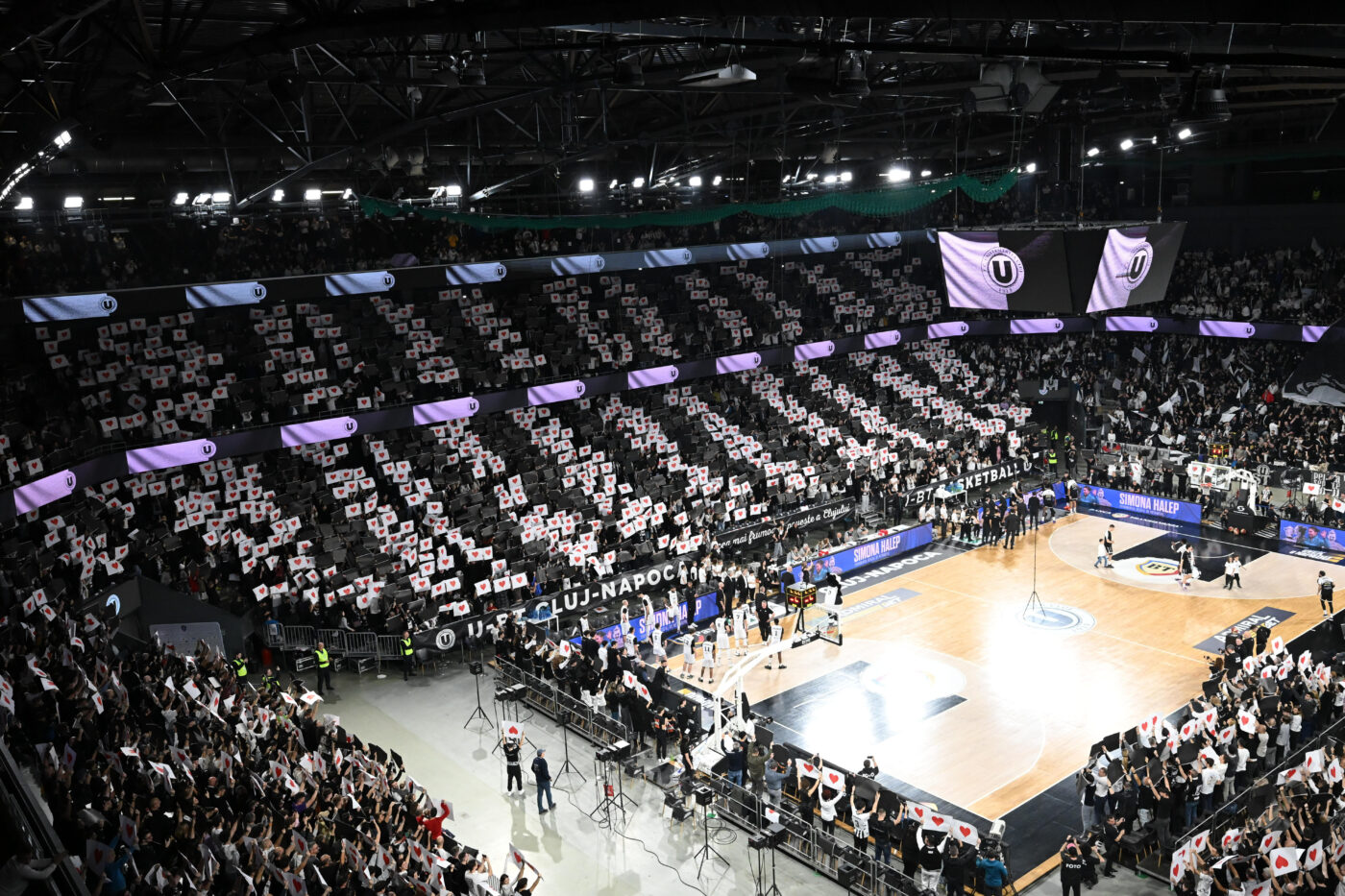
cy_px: 448
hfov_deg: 61.9
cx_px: 672
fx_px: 1121
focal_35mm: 30
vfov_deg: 43.6
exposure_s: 1/800
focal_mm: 30
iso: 4000
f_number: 5.6
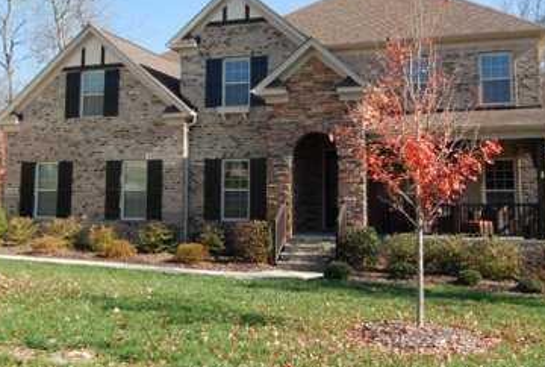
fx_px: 607
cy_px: 136
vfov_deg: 33.4
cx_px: 274
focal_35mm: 40
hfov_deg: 48.3
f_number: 16
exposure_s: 1/200
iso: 800
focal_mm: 20
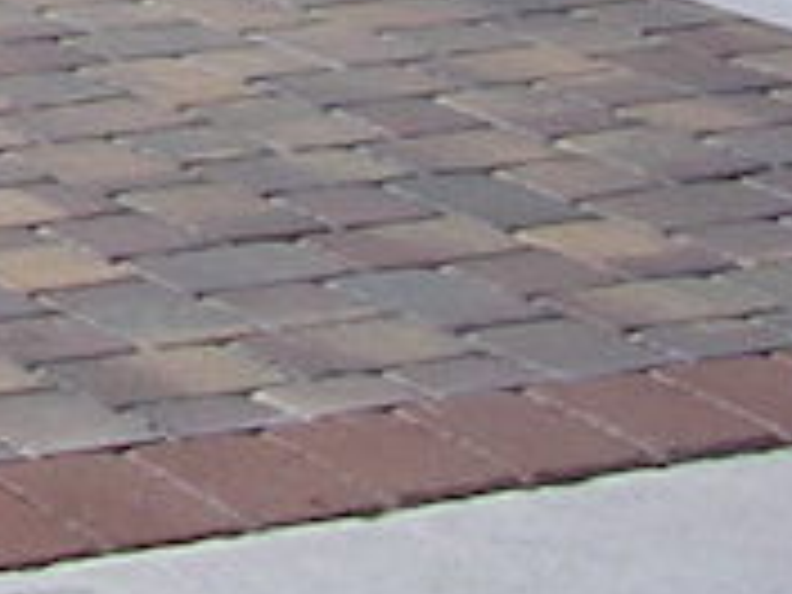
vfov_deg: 6.3
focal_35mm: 221
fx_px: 5056
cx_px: -1382
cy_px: -1080
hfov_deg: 8.0
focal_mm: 5.8
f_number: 5.6
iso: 50
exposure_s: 1/495
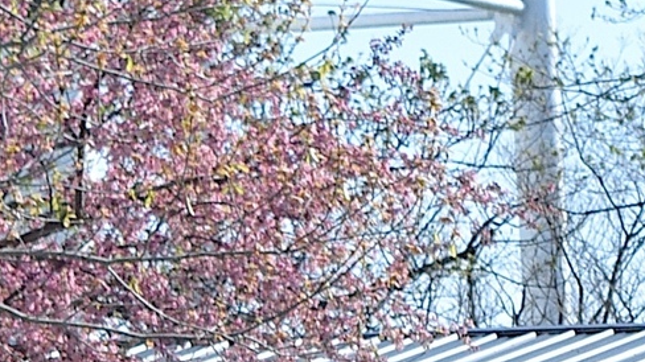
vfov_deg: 2.5
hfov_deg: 4.5
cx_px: 1200
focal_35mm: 475
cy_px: 725
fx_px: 8120
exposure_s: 1/320
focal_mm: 48
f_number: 9
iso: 200
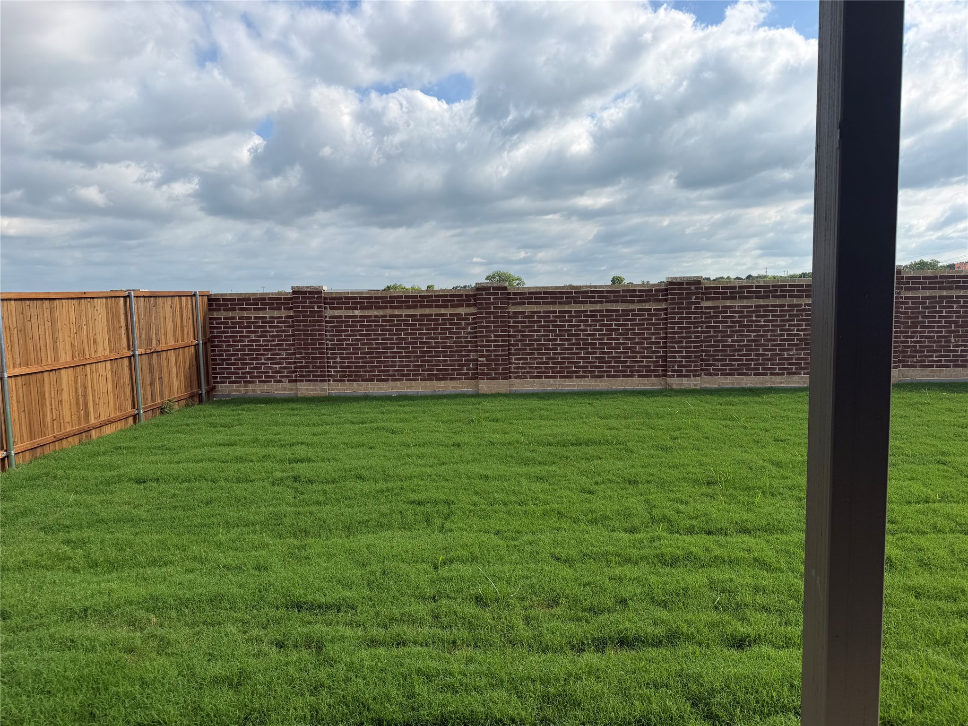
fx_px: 671
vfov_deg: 56.8
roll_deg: +1.6
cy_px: 363
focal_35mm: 24
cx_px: 484
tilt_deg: -6.6
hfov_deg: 71.6
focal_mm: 6.76
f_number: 1.78
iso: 80
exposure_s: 1/4673
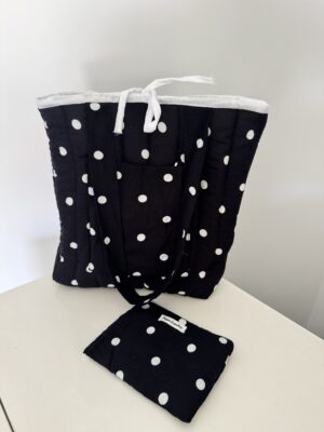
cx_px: 162
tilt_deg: -25.7
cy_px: 216
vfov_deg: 71.6
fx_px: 300
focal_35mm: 24
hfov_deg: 56.8
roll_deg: -0.8
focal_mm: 6.76
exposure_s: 1/89
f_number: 1.78
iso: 200
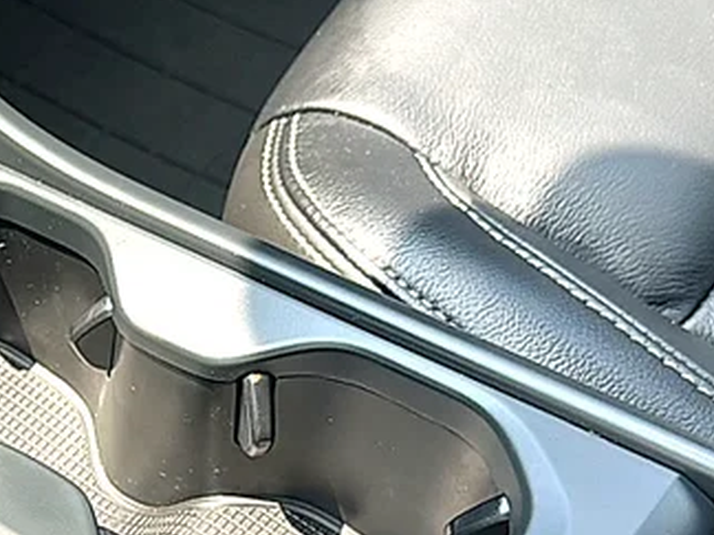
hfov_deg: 27.6
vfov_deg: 21.5
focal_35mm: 67
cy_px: 463
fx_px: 1382
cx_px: 33
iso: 80
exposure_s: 1/382
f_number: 1.78
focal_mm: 6.86
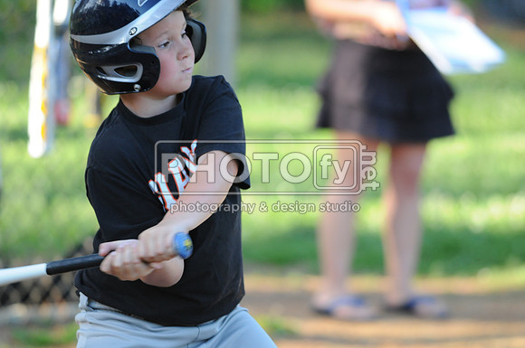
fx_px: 6553
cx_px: 262
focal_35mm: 450
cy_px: 174
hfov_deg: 4.6
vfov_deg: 3.0
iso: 800
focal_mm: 300
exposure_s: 1/500
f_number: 4
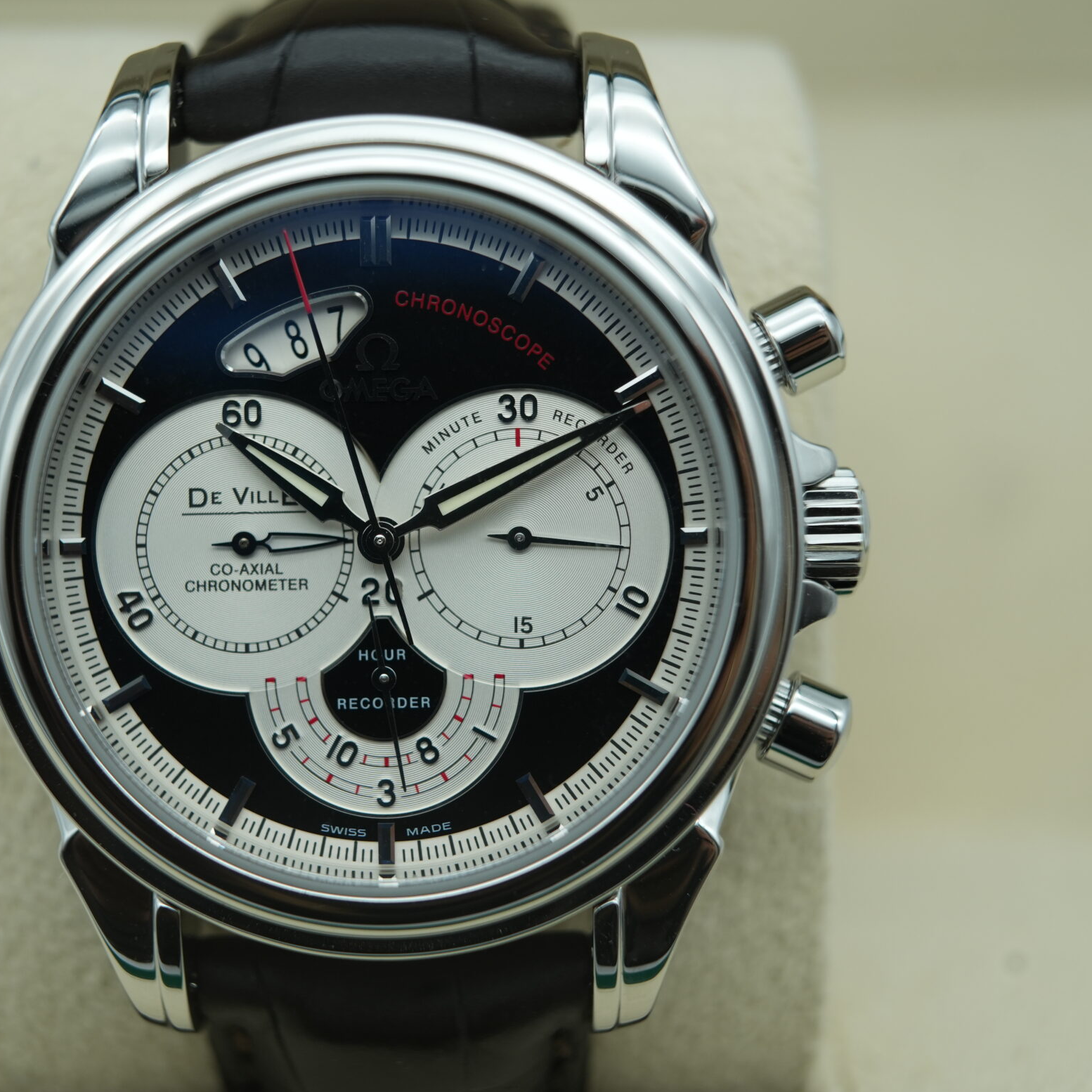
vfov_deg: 34.7
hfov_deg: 34.5
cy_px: 559
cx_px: 397
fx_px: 1749
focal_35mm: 49
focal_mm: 35
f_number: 5
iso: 400
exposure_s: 1/250
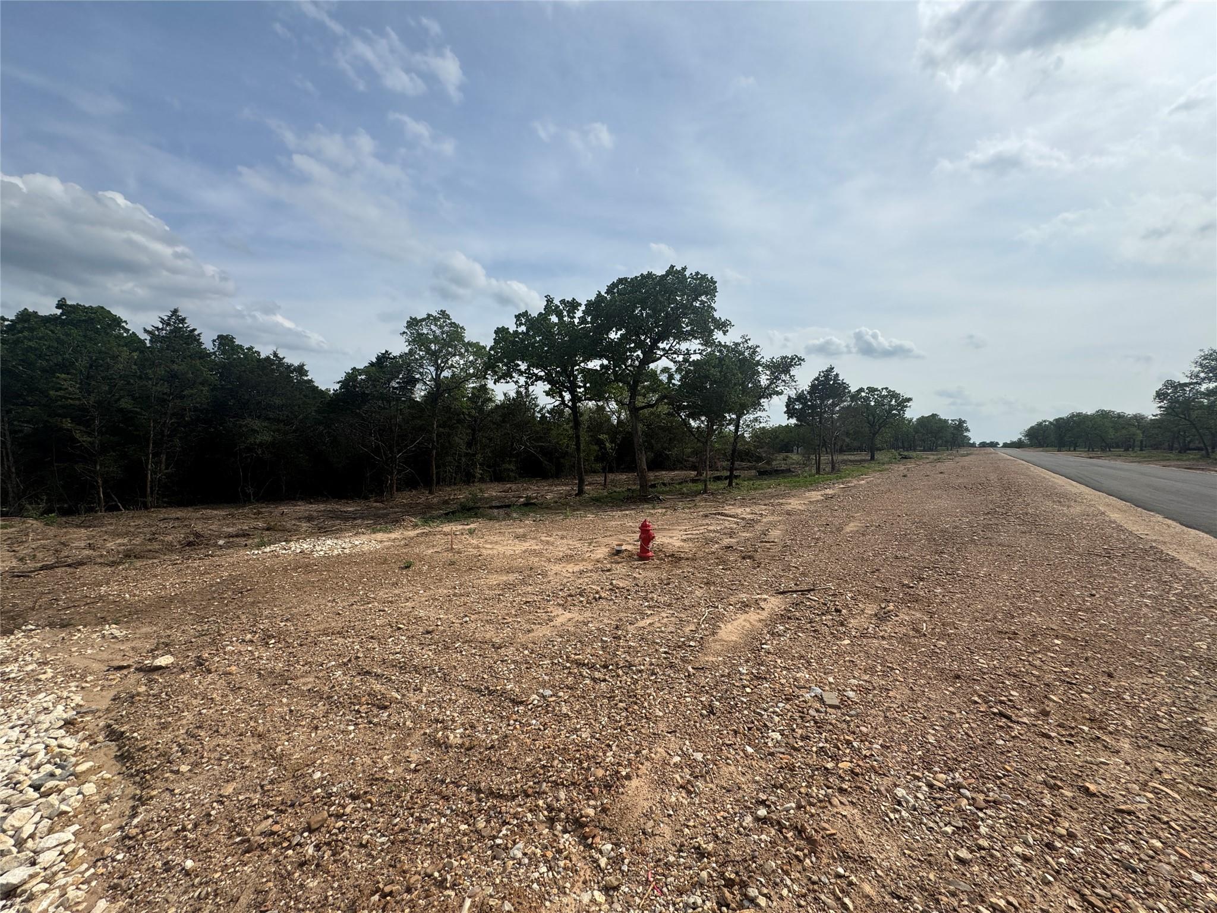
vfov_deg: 85.7
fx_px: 492
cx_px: 608
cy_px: 456
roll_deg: -0.6
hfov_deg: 102.1
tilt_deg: -1.9
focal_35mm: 14
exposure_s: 1/2674
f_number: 2.2
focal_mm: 2.22
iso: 50
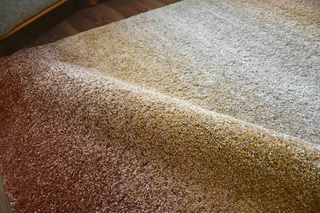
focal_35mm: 30
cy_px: 106
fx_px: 267
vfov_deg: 43.6
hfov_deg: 61.9
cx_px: 160
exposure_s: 1/250
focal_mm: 20
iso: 800
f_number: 3.5
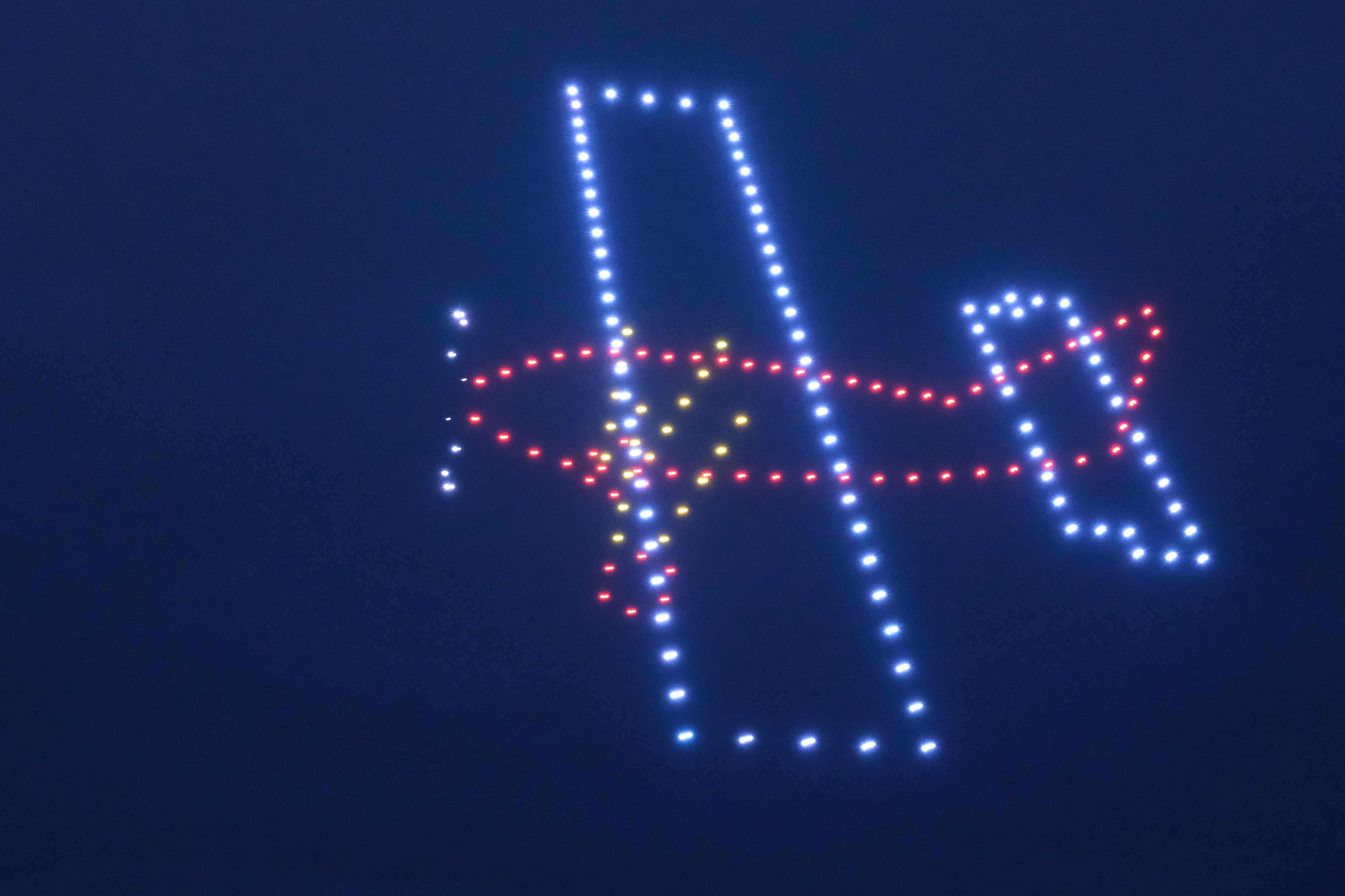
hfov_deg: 38.2
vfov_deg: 26.0
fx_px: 1942
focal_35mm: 52
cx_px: 689
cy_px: 487
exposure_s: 1/2.1
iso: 12800
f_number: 9
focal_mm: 28.9
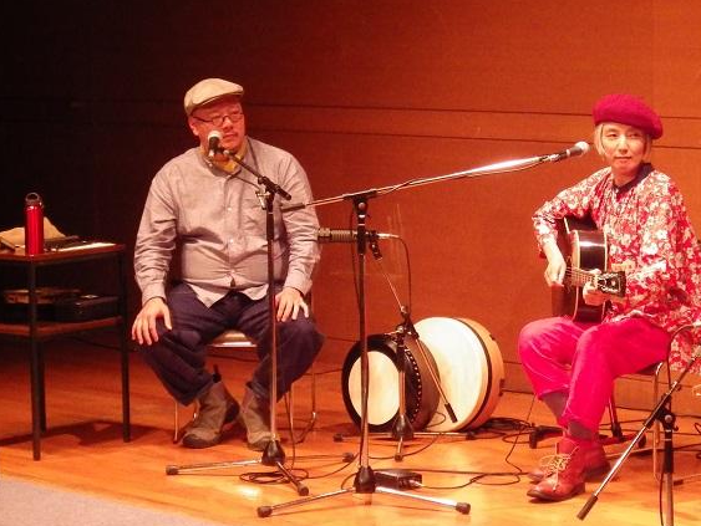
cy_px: 282
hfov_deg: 15.5
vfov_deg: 11.8
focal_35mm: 126
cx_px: 576
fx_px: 2553
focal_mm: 12.8
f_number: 4.2
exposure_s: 1/60
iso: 640
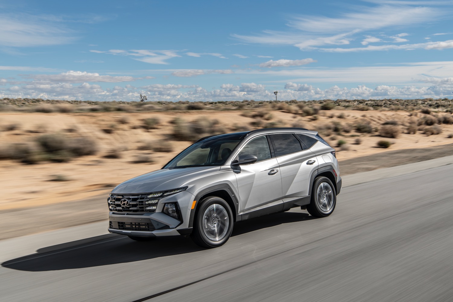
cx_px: 226
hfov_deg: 48.5
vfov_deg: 33.4
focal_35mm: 40
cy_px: 151
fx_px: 503
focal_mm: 40
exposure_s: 1/40
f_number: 13
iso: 31
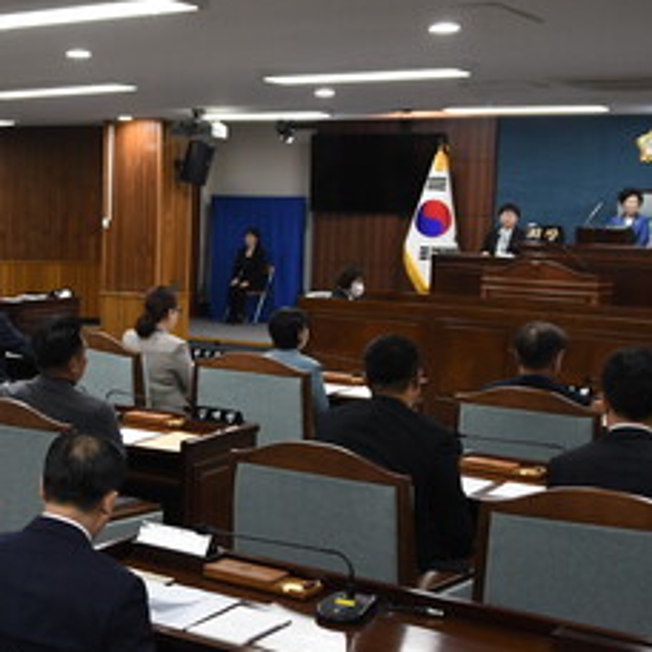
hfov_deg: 28.8
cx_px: 11
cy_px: 349
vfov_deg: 30.5
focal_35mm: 56
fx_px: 1193
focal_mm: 17
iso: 1250
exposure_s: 1/125
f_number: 3.5
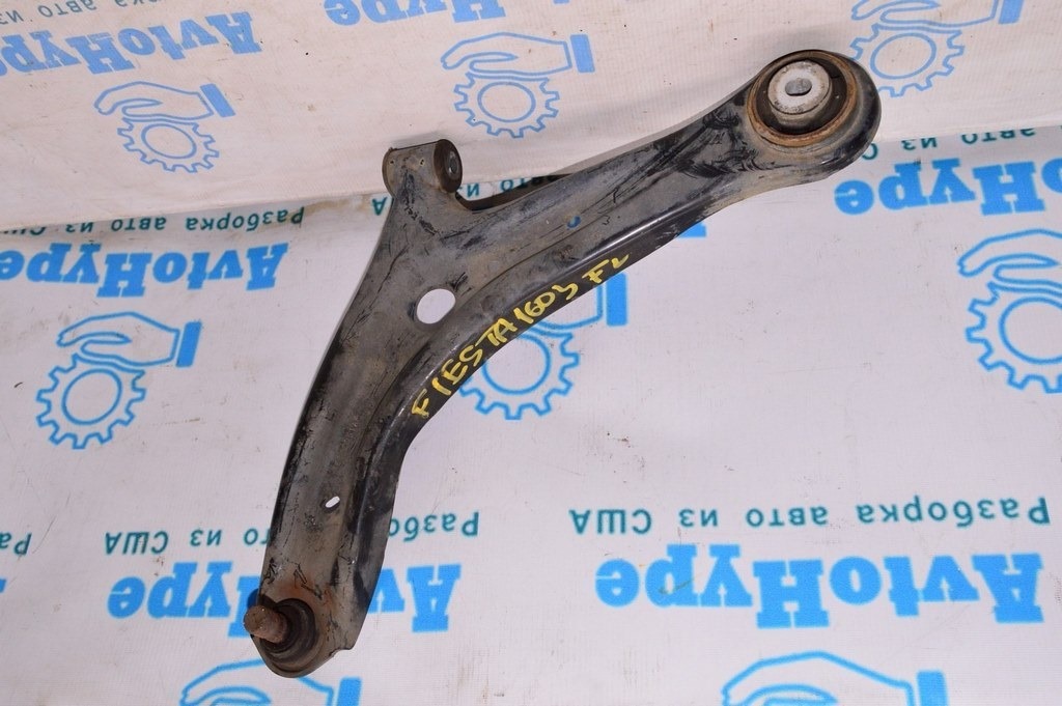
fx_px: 1017
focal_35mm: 34
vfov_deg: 38.3
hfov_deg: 55.1
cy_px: 353
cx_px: 531
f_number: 8
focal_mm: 23
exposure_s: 1/200
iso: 1600
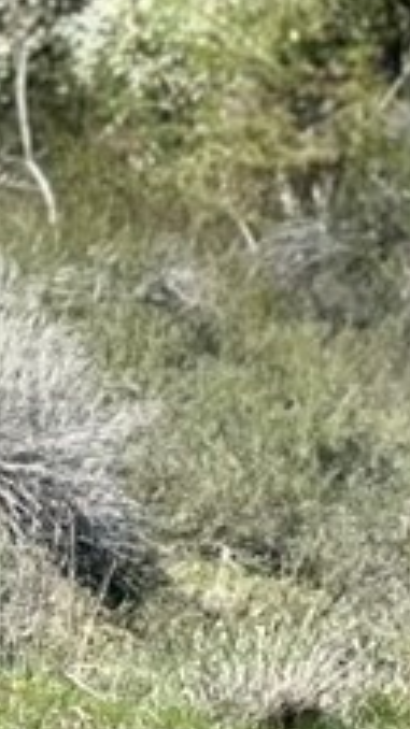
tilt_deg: -3.4
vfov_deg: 5.8
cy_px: 419
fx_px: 7176
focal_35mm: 371
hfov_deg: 3.3
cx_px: -129
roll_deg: -1.9
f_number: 1.78
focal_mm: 6.86
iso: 80
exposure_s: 1/4367
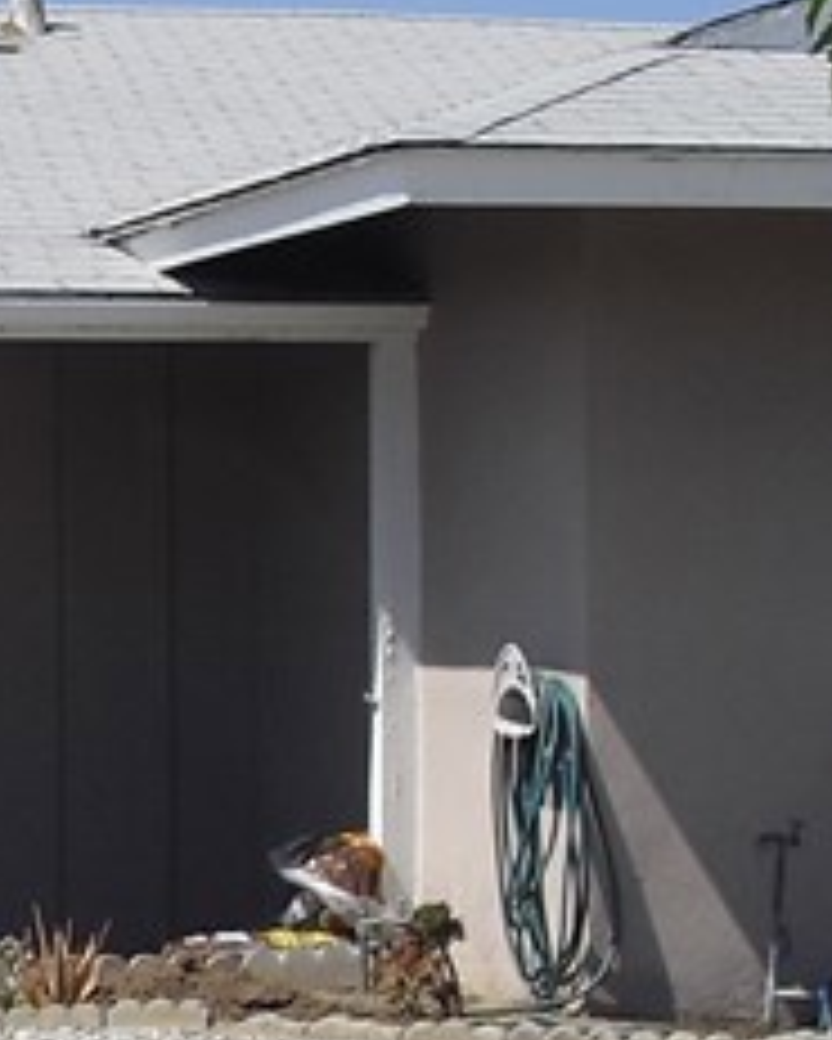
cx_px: -679
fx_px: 4799
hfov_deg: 9.4
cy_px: 882
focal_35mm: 156
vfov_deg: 12.3
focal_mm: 6.3
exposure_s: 1/200
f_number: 7.8
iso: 64
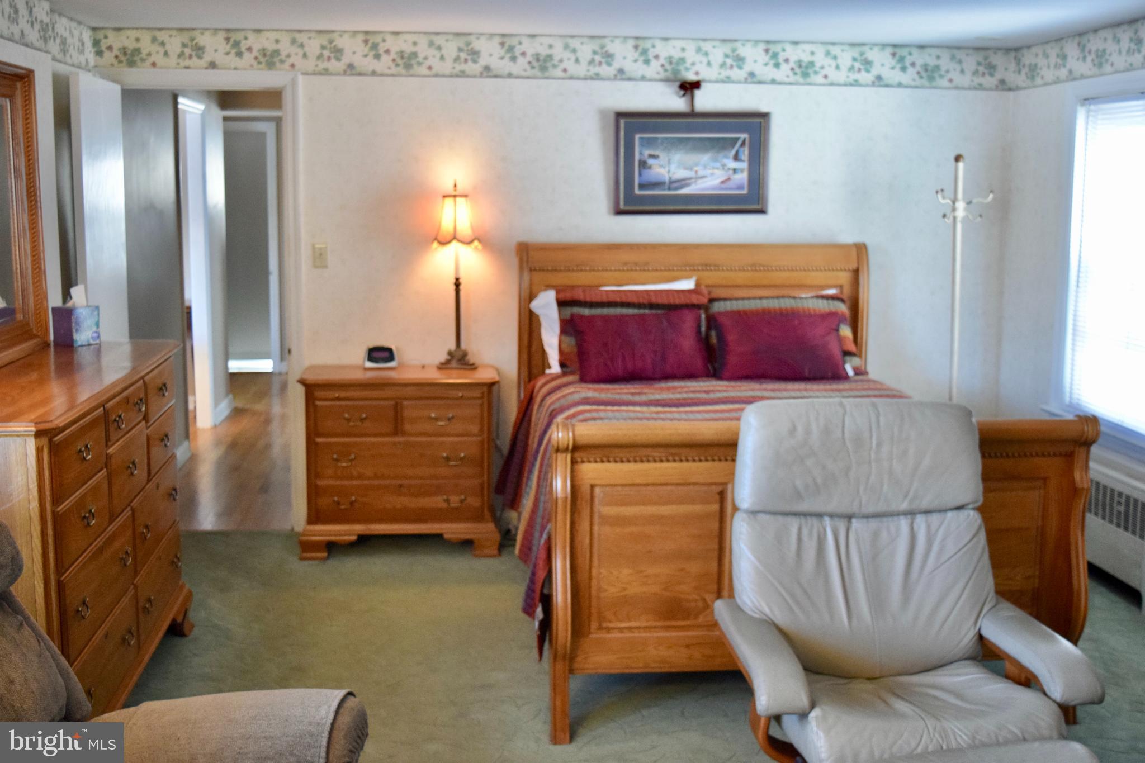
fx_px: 1288
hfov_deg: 47.9
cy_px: 382
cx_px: 572
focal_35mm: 40
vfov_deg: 33.0
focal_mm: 27
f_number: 4
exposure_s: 1/60
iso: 2500
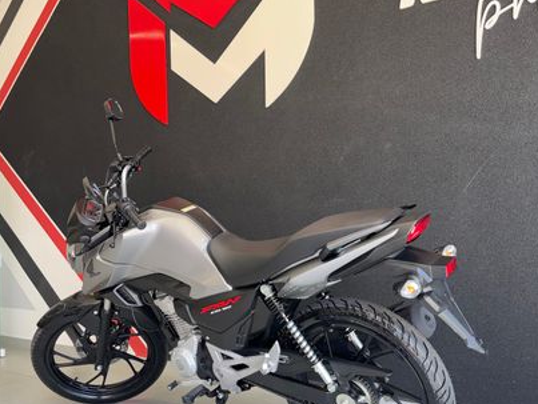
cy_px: 231
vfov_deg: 49.7
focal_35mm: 28
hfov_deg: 63.3
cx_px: 247
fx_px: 436
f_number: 1.78
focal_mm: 6.76
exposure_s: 1/120
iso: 125
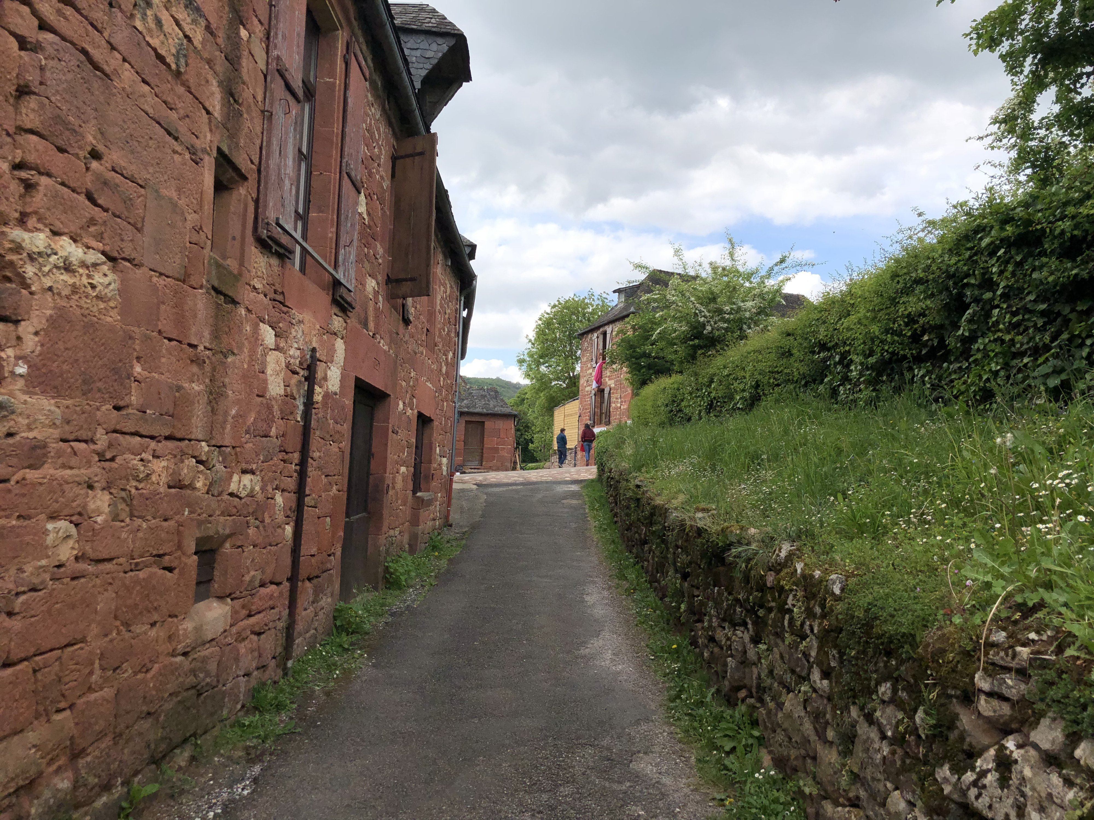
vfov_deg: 49.7
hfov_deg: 63.4
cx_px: 547
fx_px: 885
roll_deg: -1.7
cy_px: 410
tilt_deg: +6.1
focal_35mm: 28
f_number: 1.8
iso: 20
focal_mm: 4
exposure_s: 1/2525
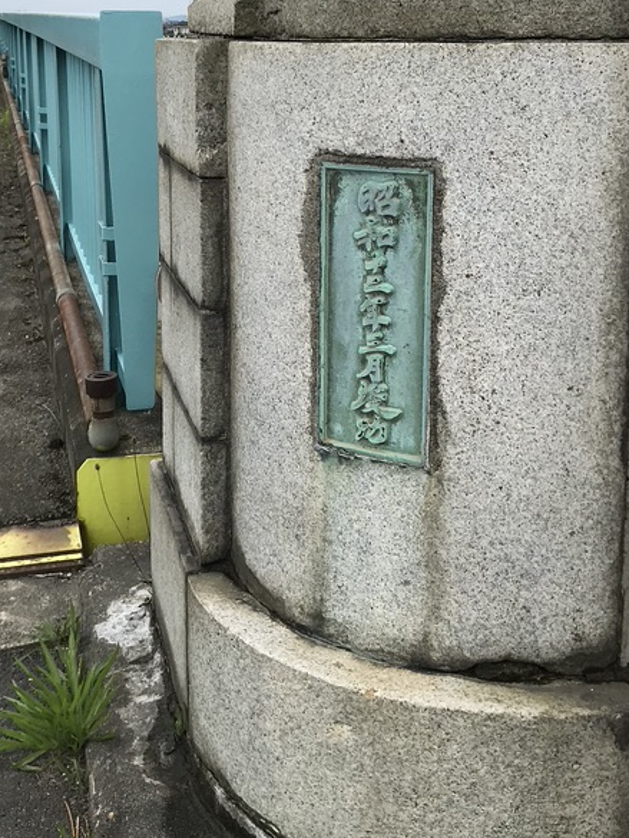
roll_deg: +0.2
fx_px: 1187
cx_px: 304
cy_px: 241
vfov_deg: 38.2
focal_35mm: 49
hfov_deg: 29.7
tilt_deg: -9.6
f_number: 1.8
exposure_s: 1/2283
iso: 20
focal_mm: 3.99
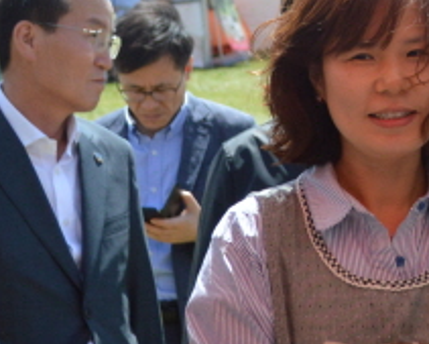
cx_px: 844
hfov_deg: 7.9
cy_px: 81
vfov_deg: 6.6
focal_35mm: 233
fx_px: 2963
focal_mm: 35
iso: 400
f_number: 5
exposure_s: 1/1250
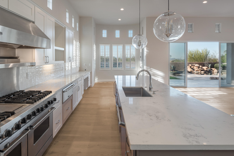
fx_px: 130
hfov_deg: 83.9
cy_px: 81
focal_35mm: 20
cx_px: 115
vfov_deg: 61.9
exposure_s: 1/200
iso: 100
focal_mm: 19
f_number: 8
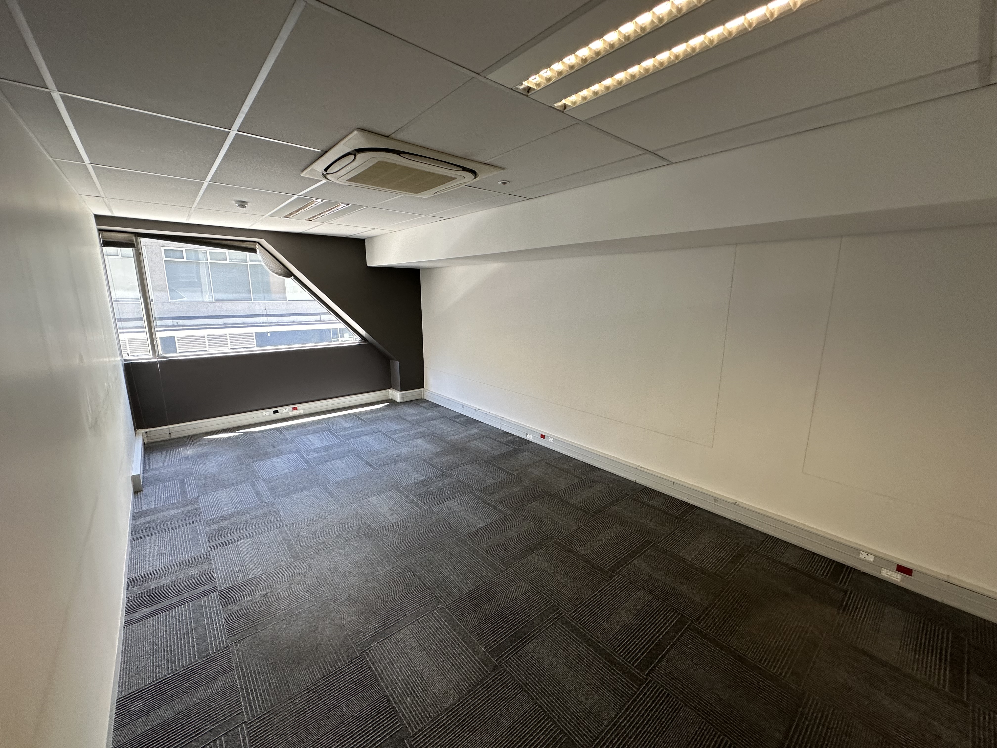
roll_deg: +0.1
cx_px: 498
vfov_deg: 85.7
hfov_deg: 102.1
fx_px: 403
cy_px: 374
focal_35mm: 14
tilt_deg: -10.5
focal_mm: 2.22
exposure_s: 1/100
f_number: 2.2
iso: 160
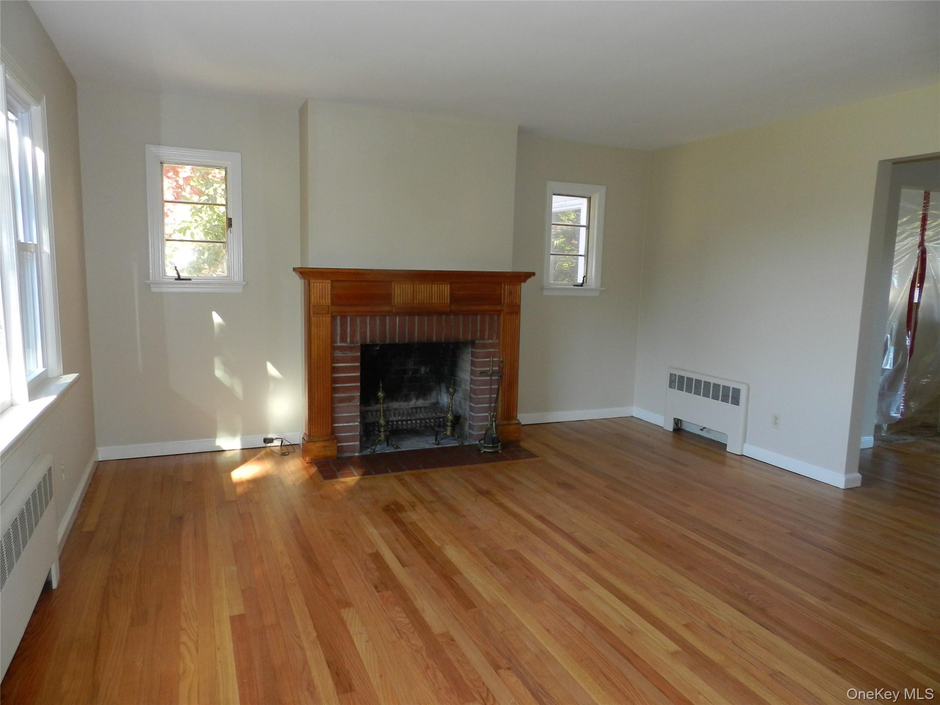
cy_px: 352
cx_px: 470
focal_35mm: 23
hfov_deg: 73.9
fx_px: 625
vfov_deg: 58.9
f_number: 3.4
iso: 200
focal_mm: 4
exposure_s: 1/50
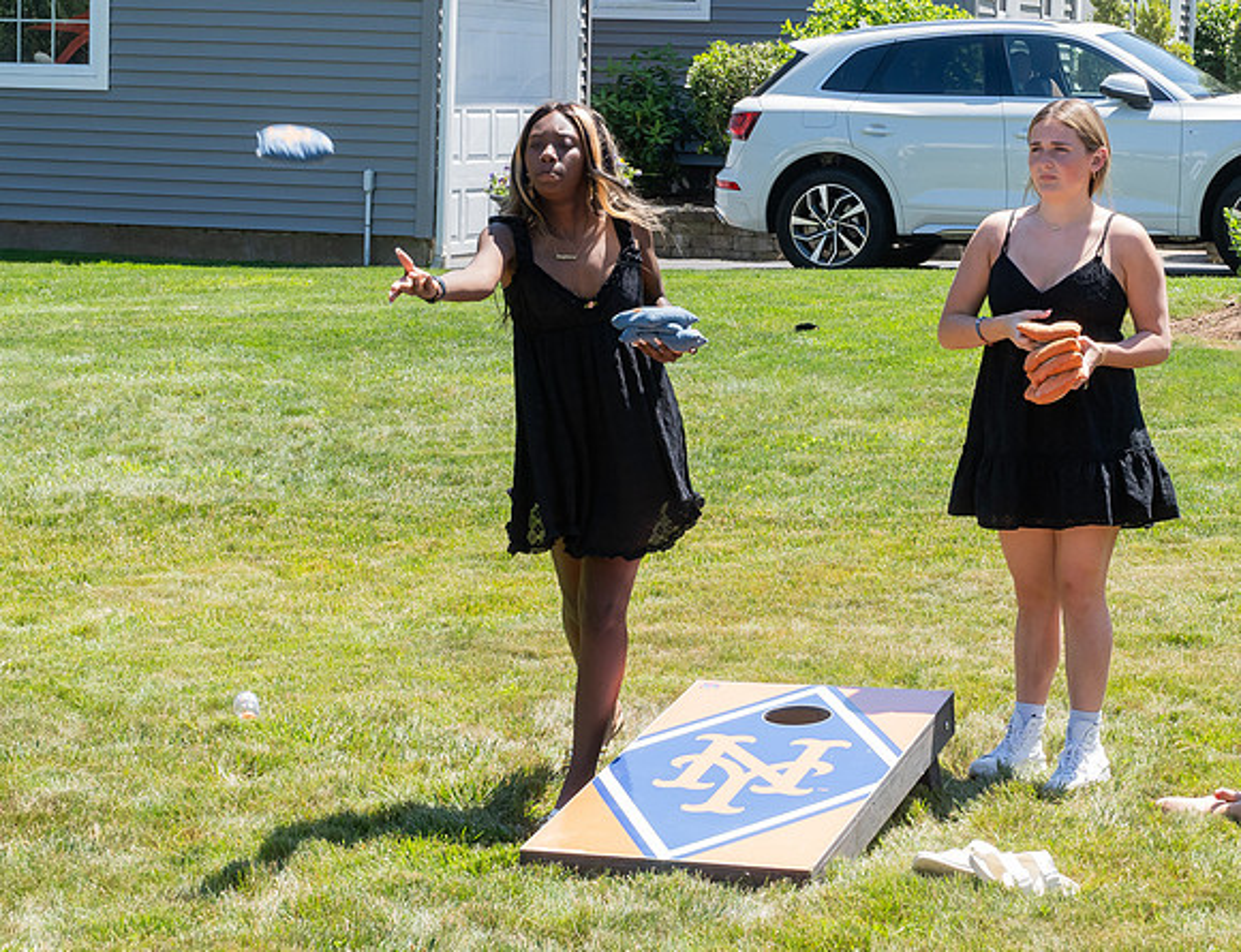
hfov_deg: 20.5
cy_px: 407
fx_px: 3422
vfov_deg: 15.8
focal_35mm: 95
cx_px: 681
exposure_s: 1/400
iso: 640
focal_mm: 45
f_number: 8
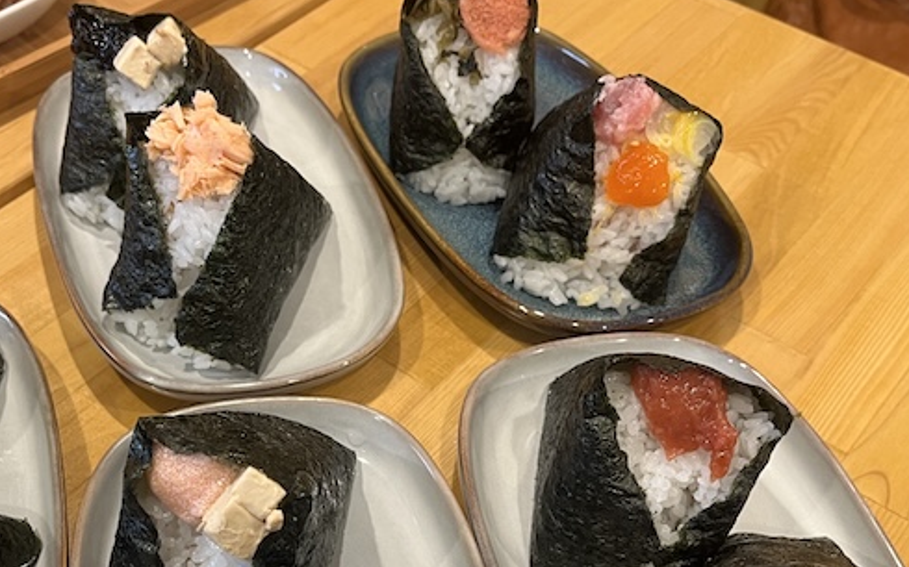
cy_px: 500
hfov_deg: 43.8
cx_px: 304
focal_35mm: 45
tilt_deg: -54.8
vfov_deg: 27.6
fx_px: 1115
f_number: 1.6
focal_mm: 5.1
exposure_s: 1/60
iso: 160
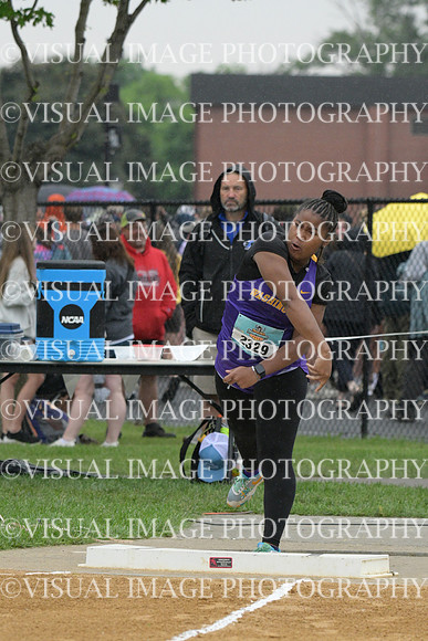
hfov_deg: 4.4
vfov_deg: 6.5
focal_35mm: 315
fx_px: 5614
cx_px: 214
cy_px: 320
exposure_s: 1/2000
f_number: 6.3
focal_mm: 210
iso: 3200
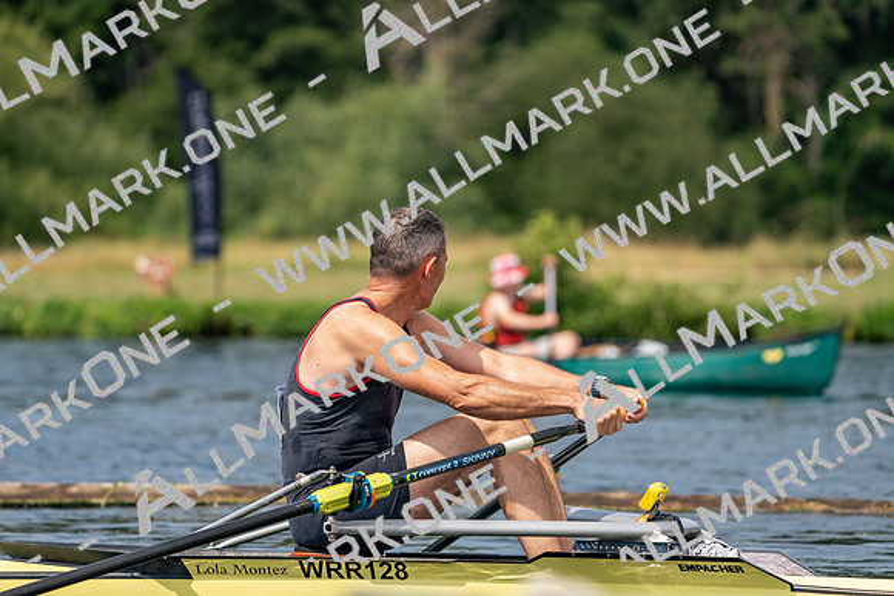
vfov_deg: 4.7
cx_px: 447
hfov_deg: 7.1
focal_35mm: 291
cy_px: 298
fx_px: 7228
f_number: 5.6
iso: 250
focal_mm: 291
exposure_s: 1/1600
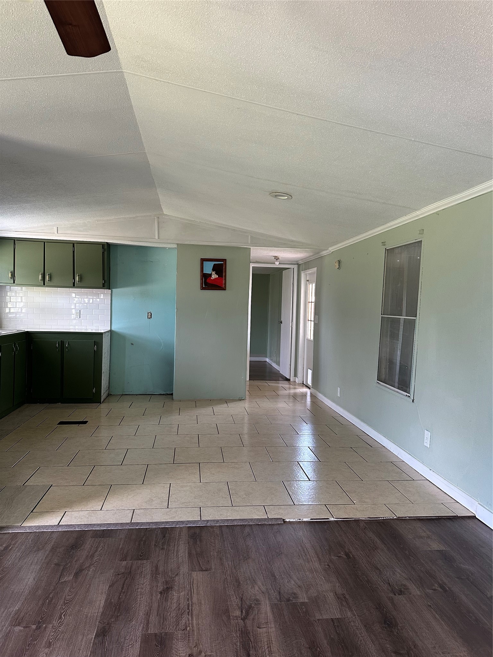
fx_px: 456
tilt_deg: -3.0
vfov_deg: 71.6
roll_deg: -1.5
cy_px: 328
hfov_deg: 56.8
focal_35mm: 24
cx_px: 246
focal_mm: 6.86
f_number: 1.78
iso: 250
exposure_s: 1/98
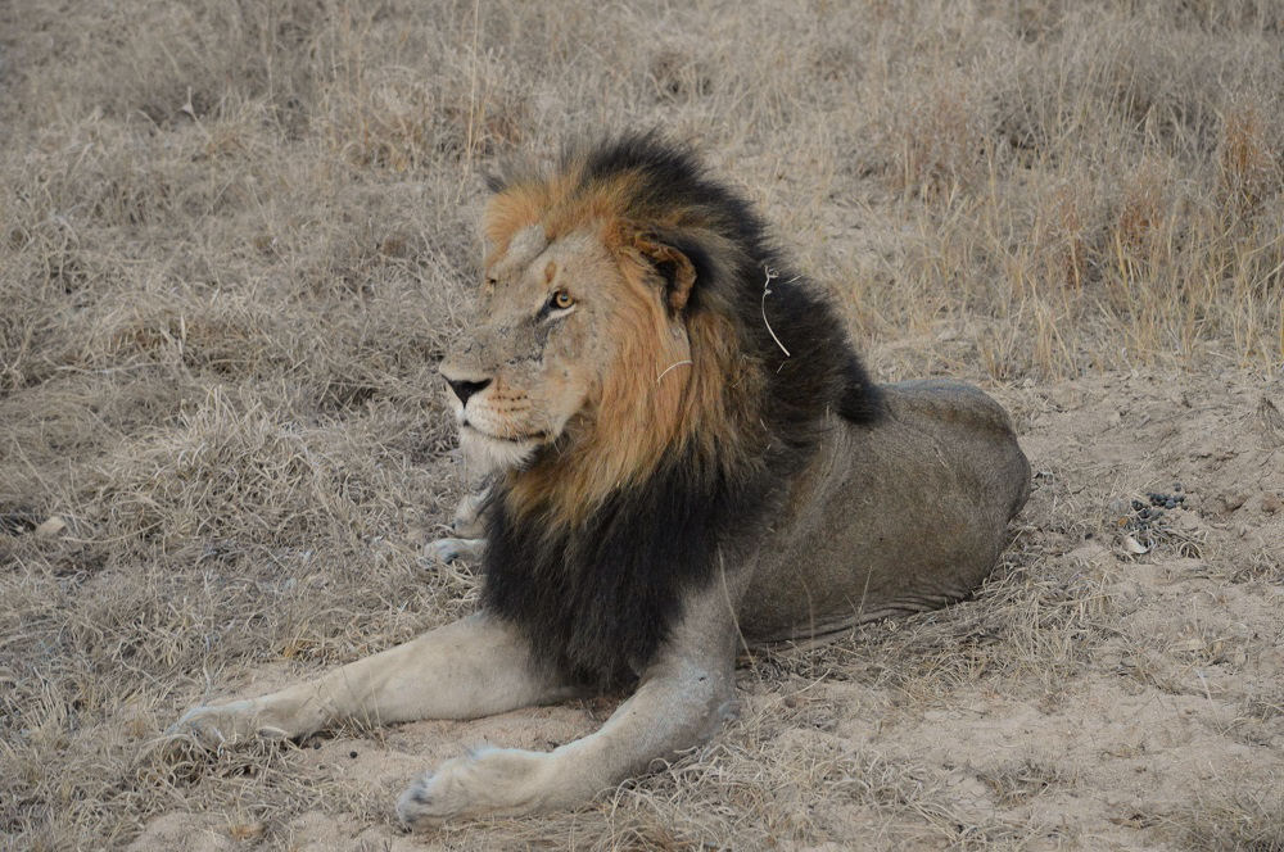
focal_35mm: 108
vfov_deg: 12.6
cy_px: 426
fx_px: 3847
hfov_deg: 18.9
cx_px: 642
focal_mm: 72
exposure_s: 1/15
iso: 3200
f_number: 4.5
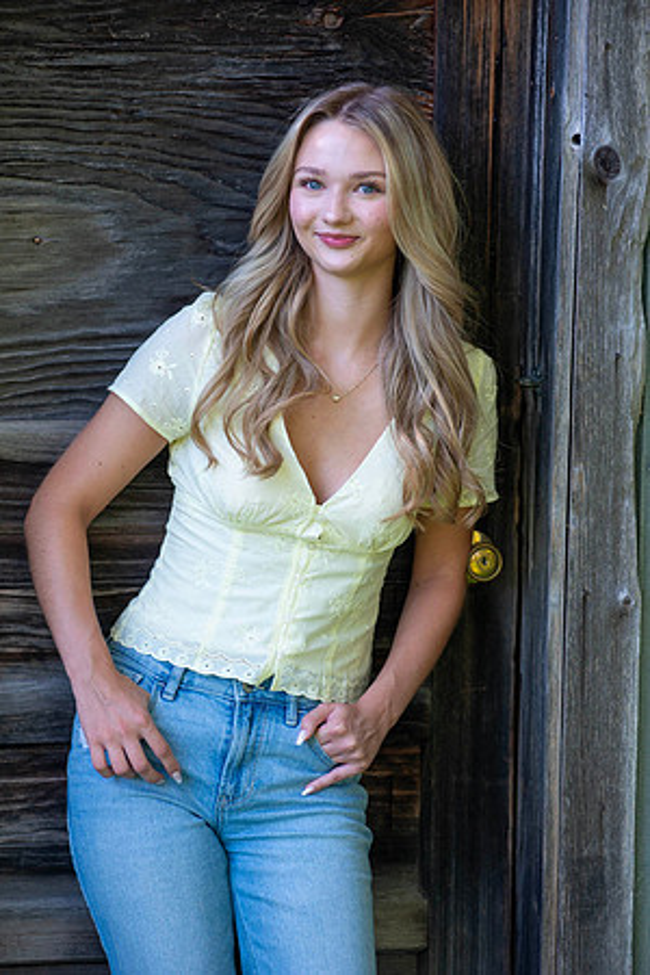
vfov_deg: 18.3
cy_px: 488
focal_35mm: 112
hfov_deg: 12.2
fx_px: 3033
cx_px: 325
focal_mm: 112
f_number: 4
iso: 160
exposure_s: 1/320
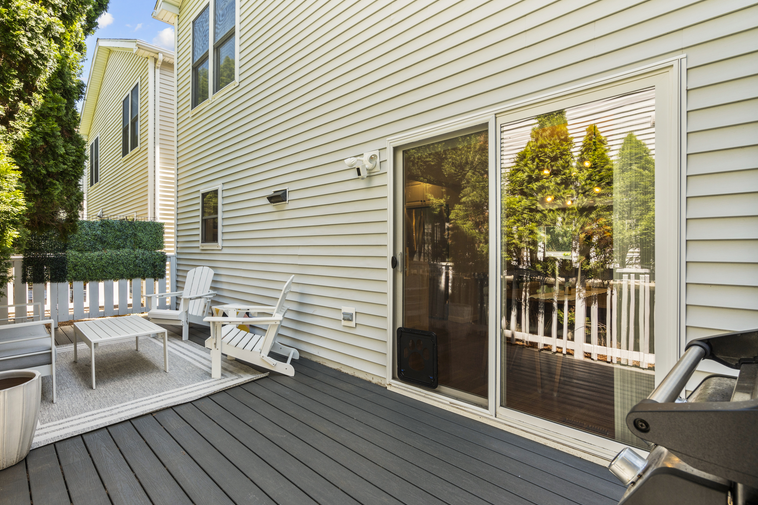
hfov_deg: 89.6
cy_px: 251
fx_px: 379
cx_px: 333
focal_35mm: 18
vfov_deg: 67.4
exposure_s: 1/8
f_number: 9
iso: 200
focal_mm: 16
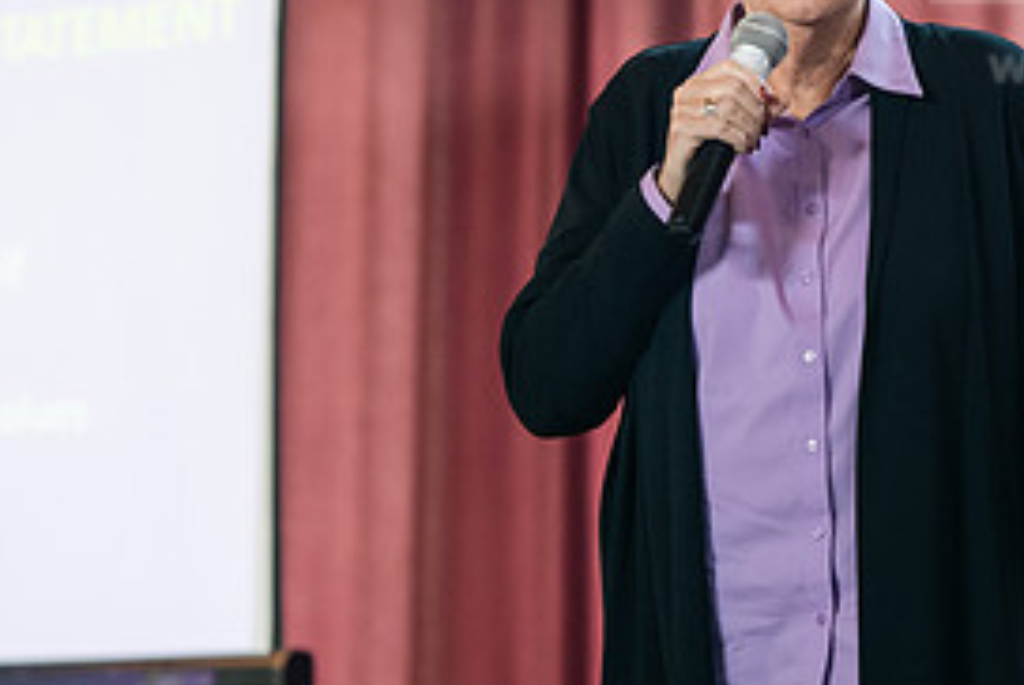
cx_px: 817
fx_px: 7887
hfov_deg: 7.4
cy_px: 145
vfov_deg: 5.0
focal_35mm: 277
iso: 1600
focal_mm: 130
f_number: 3.2
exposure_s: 1/200
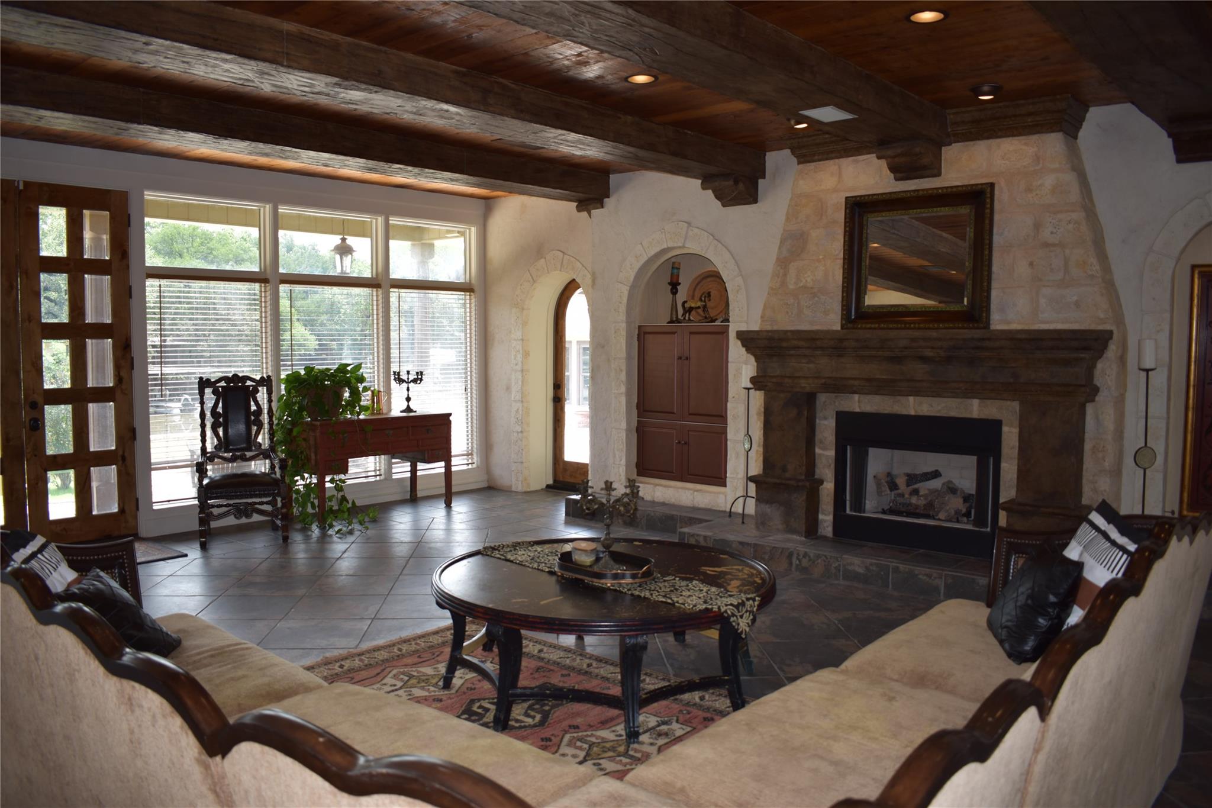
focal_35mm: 27
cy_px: 404
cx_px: 606
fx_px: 909
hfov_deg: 67.4
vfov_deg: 47.9
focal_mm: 18
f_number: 3.5
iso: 100
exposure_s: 1/80
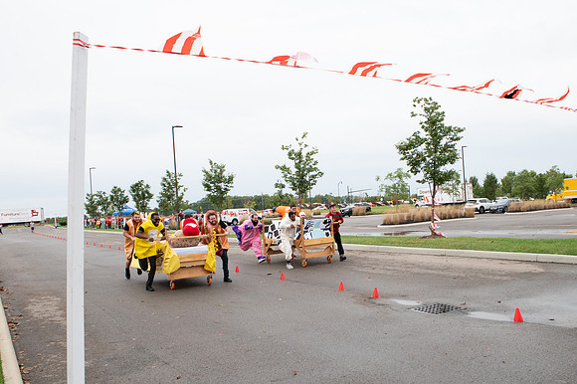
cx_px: 302
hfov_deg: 61.5
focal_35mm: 30
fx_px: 484
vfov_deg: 43.1
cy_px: 219
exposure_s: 1/320
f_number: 7.1
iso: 640
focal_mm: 24
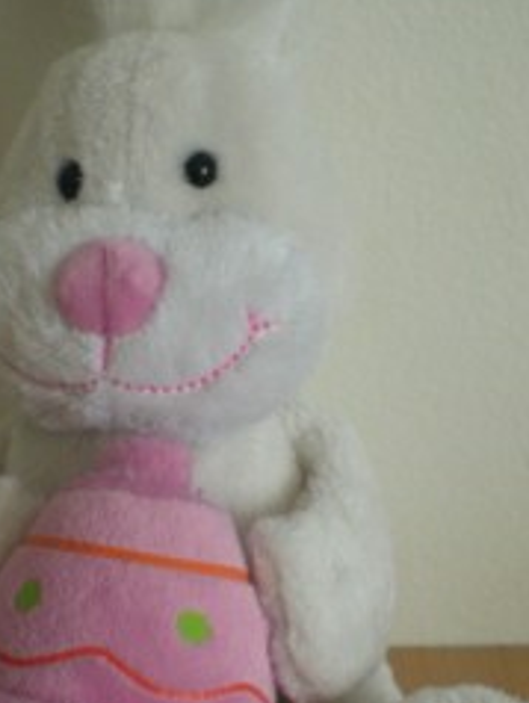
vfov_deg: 23.5
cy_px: 405
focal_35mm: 83
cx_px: 210
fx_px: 1688
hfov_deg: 17.8
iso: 200
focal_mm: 6.3
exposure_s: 1/51.7
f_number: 3.1
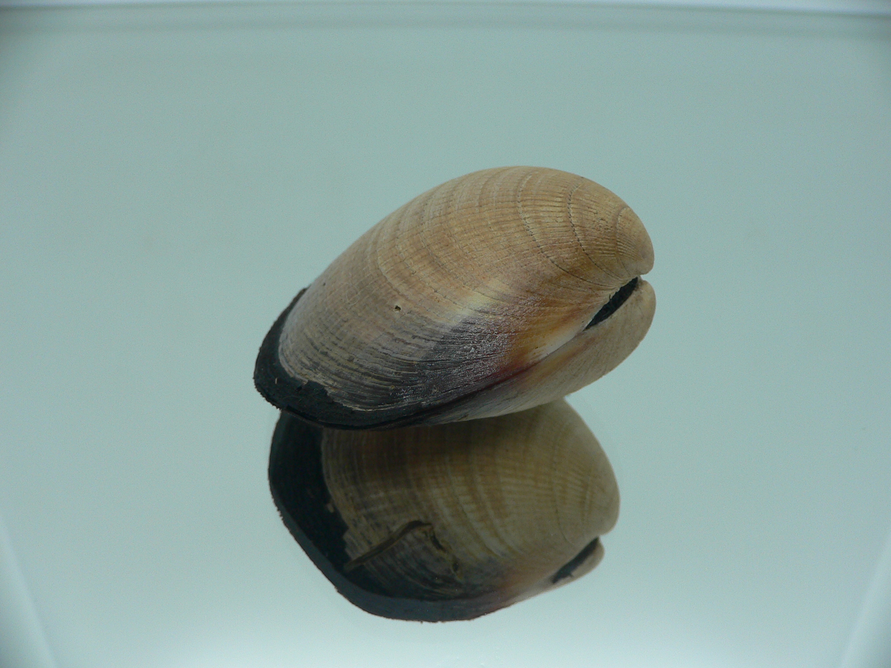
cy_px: 334
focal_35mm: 35
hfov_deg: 52.6
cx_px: 446
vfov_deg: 40.7
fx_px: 901
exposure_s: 1/60
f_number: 2.8
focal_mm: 4.6
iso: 80
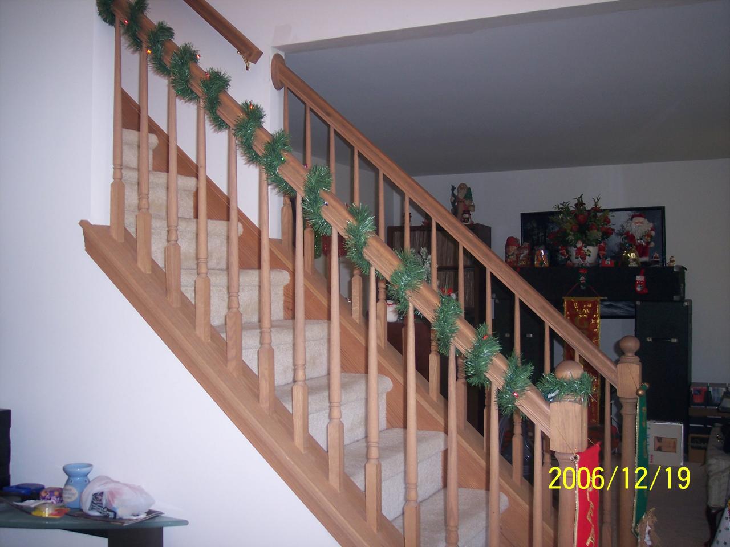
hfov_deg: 47.9
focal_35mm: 39
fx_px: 822
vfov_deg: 36.8
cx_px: 365
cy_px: 274
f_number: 2.8
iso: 100
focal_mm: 8
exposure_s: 1/60
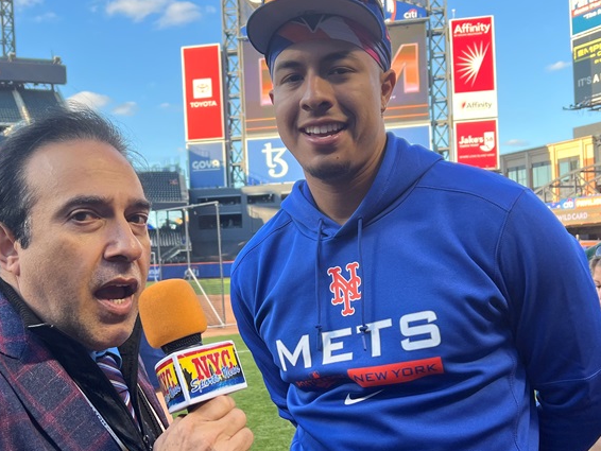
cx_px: 245
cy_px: 271
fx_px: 816
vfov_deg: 30.8
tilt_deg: -1.1
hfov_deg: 40.3
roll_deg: +2.2
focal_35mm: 47
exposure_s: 1/438
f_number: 1.5
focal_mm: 5.7
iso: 50
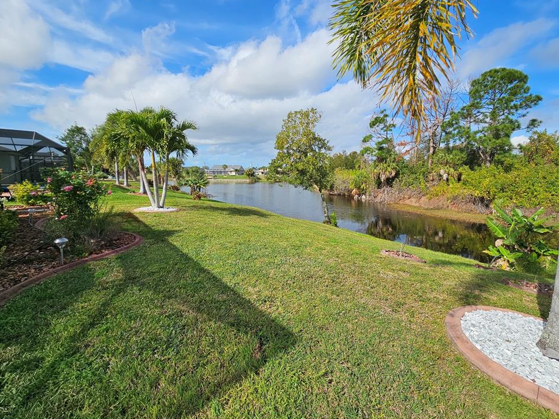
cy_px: 196
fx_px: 226
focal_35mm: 14
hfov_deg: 102.0
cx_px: 293
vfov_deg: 85.5
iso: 50
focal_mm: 2.2
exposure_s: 1/3569
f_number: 2.2
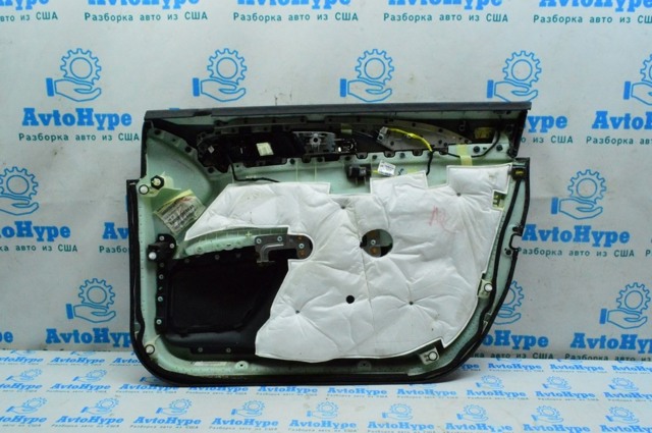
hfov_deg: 67.4
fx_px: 488
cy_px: 216
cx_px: 326
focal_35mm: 27
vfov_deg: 47.8
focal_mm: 18
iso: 6400
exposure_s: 1/40
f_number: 22
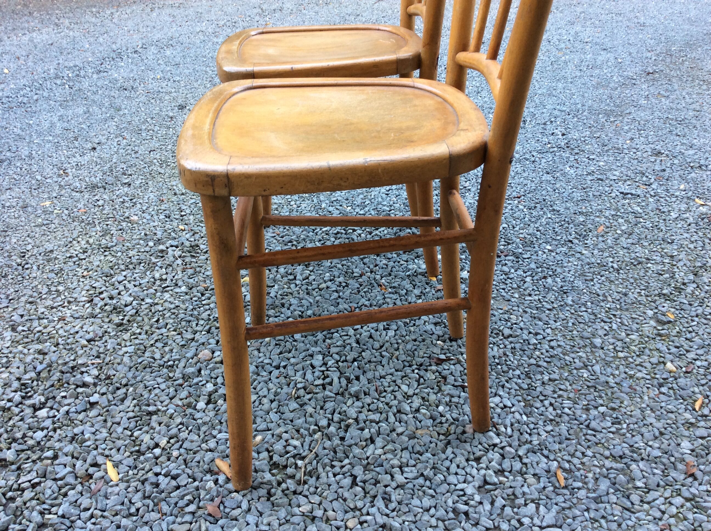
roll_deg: +1.5
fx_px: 656
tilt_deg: -30.4
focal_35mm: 32
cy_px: 266
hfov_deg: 56.9
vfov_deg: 44.1
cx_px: 356
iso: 32
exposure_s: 1/50
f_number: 2.4
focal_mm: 3.3
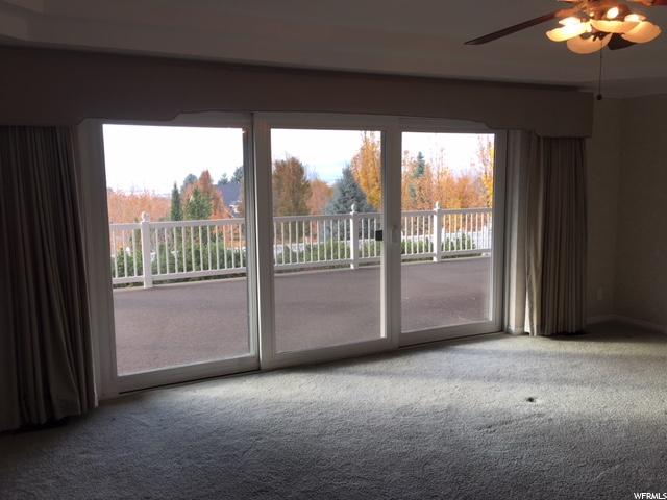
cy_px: 250
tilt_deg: -6.0
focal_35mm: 29
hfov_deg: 61.7
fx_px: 559
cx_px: 334
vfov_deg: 48.2
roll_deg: +0.1
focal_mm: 4.15
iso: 25
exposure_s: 1/120
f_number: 2.2
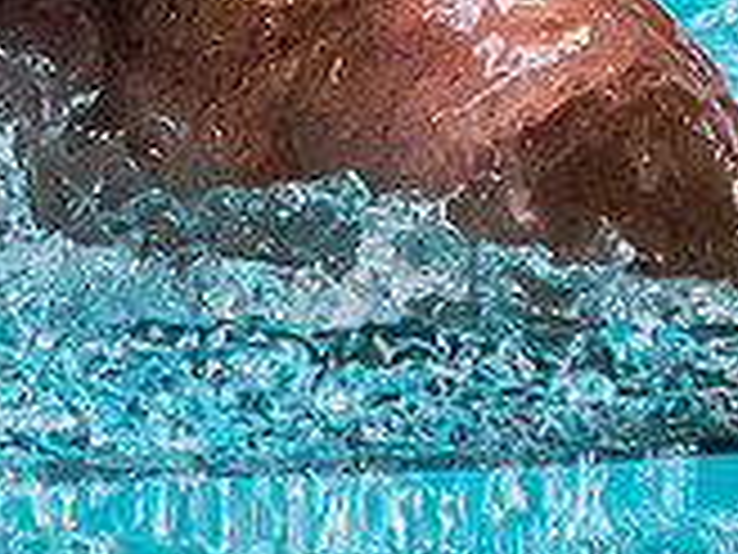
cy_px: -184
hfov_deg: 0.6
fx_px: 71144
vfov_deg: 0.4
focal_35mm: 3337
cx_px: 107
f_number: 2.8
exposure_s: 1/640
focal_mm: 200
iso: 640
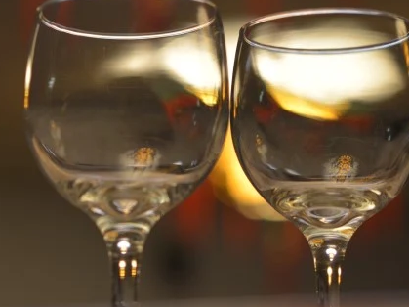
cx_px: 133
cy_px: 159
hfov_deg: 14.9
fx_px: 1559
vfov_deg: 11.2
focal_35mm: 132
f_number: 2.8
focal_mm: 50
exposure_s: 1/8
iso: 400
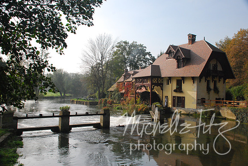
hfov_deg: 57.2
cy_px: 83
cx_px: 124
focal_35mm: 33
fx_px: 228
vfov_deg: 40.1
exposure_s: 1/320
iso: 800
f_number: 9
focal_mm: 22
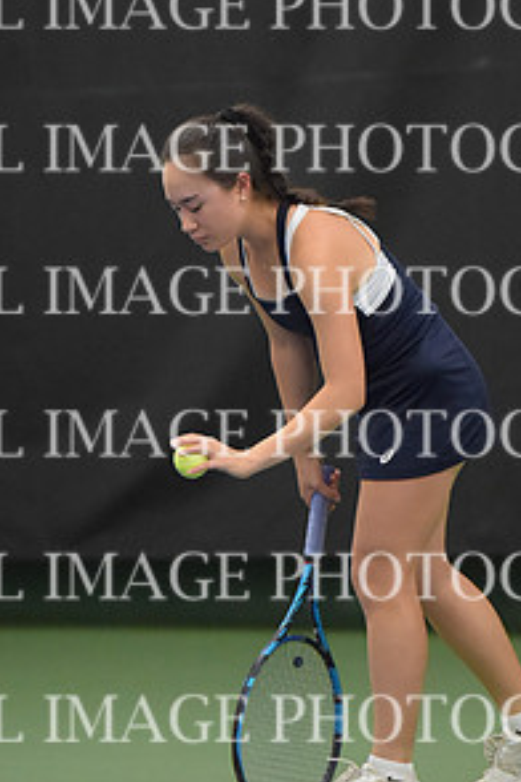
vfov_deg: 5.4
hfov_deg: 3.6
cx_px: 253
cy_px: 218
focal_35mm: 385
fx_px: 8357
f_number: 2.8
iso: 12800
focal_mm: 195
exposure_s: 1/1250
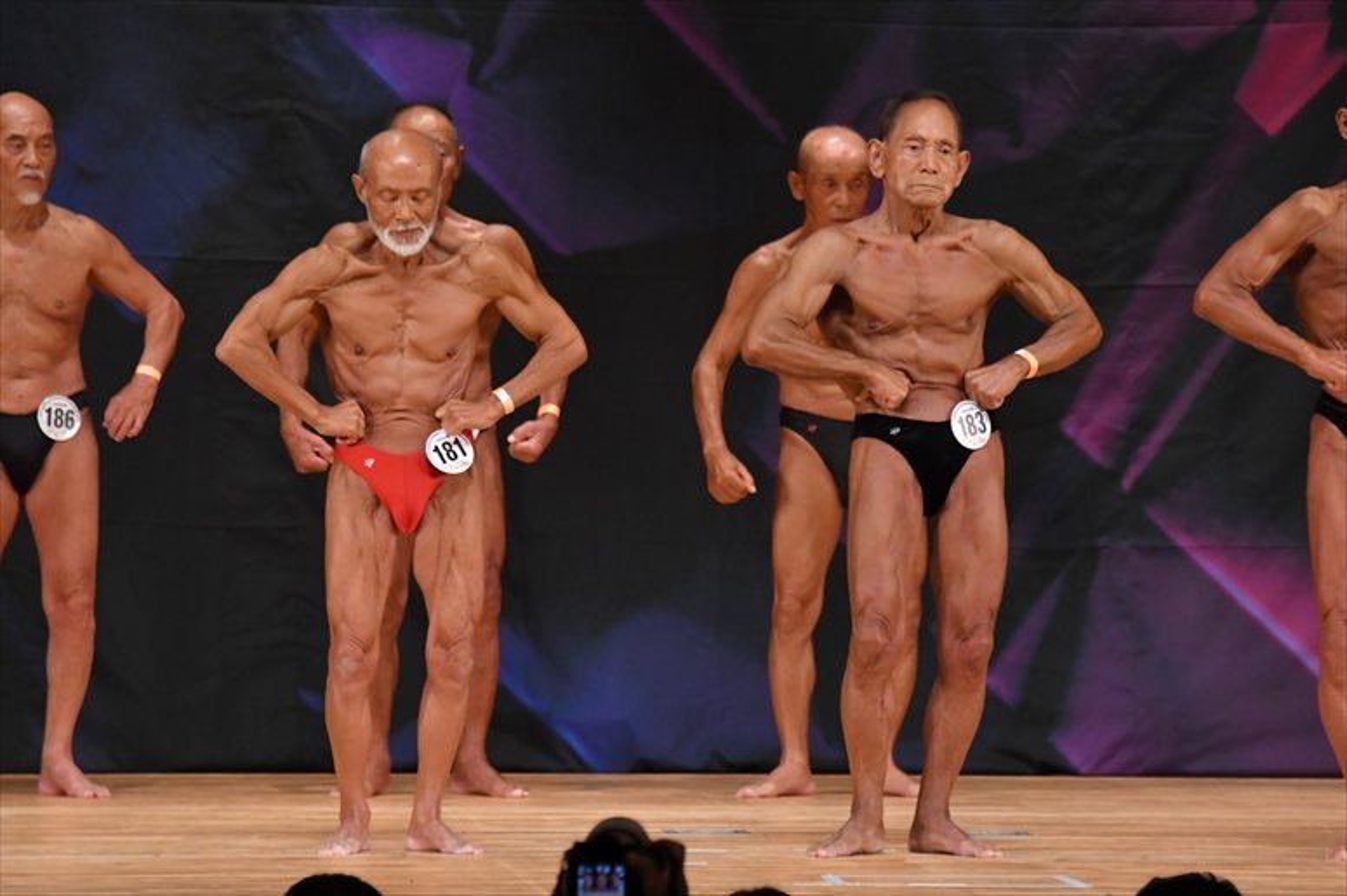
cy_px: 448
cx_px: 674
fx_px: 11781
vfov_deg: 4.4
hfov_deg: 6.5
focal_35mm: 315
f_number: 5.6
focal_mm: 210
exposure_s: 1/400
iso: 4000
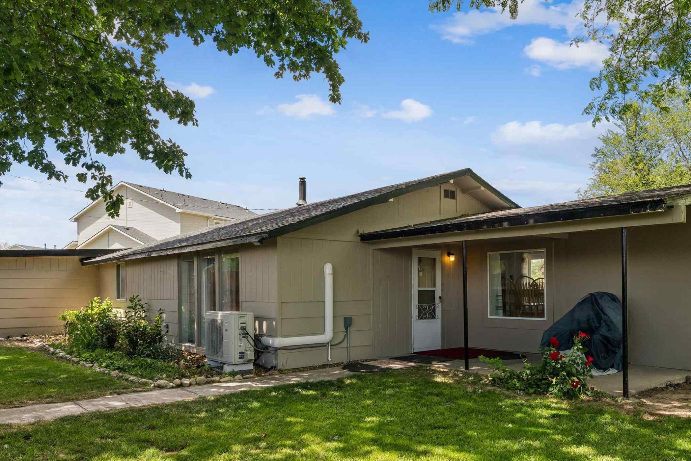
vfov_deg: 47.0
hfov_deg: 66.6
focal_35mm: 27
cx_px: 387
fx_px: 524
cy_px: 289
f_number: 13
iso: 400
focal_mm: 18.2
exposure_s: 1/80
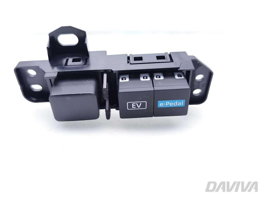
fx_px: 229
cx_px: 132
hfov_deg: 60.0
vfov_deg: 46.8
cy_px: 99
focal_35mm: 30
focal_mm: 6.19
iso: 125
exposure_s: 1/100
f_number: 1.65
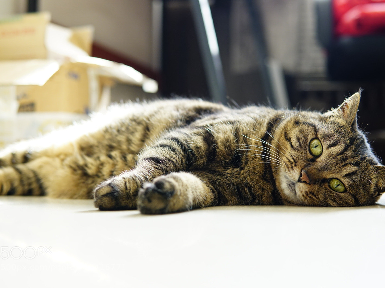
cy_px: 143
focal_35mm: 49
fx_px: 545
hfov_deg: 38.9
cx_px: 201
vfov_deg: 29.7
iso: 500
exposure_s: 1/30
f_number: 2.5
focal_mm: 30
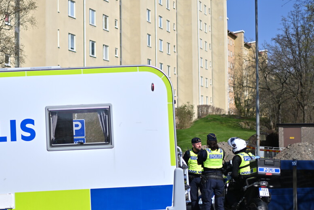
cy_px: 87
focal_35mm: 72
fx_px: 628
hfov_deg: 27.7
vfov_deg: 18.9
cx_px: 81
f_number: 1.4
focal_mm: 35
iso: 64
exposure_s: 1/5000
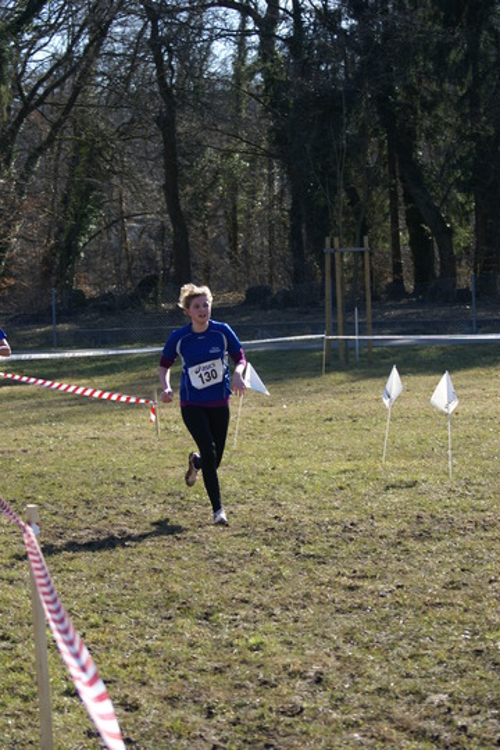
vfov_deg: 18.2
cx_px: 250
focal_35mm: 112
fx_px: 2344
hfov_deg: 12.2
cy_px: 375
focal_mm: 75
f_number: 5
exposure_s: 1/320
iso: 100
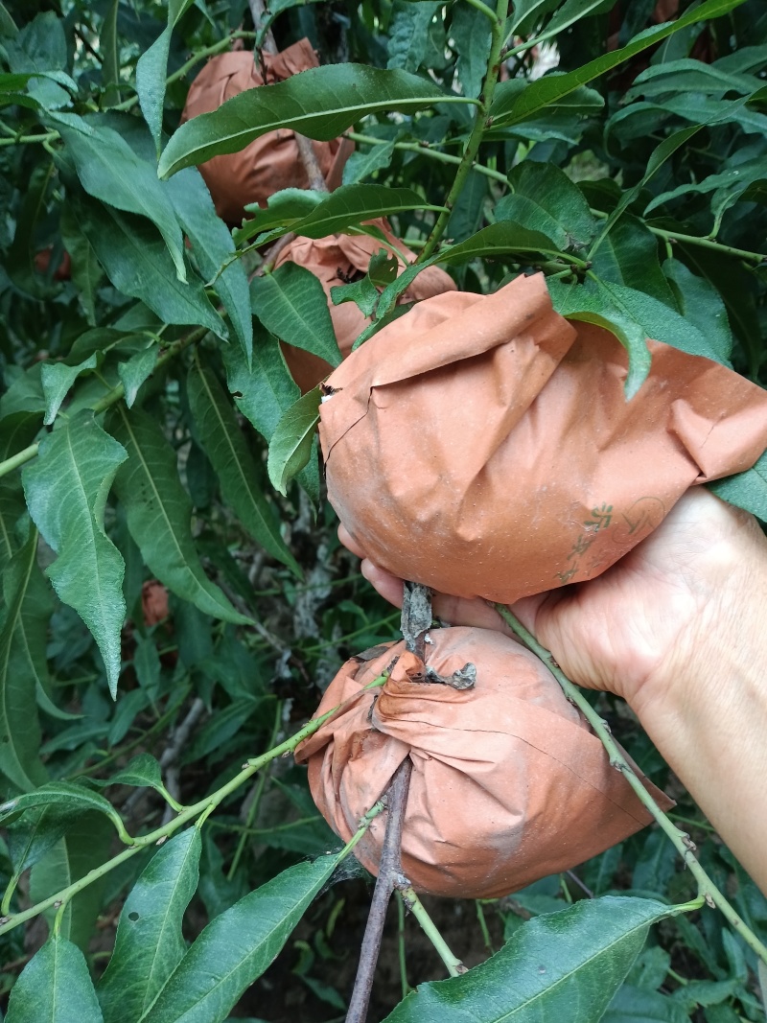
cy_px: 512
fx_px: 798
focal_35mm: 27
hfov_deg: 51.3
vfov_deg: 65.3
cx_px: 384
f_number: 1.8
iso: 119
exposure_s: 1/50
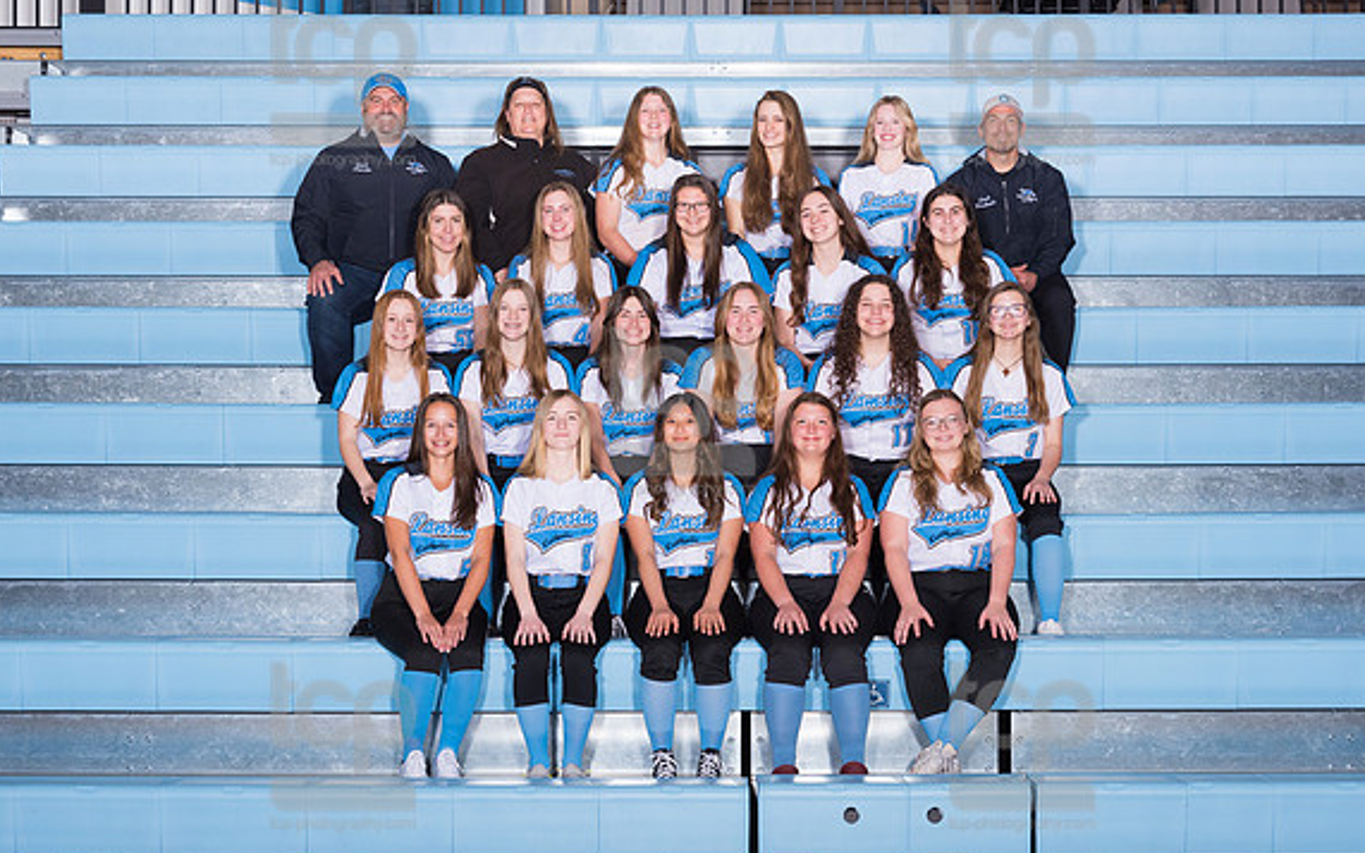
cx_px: 687
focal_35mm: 62
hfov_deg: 33.0
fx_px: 2307
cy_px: 435
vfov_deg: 21.0
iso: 500
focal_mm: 50
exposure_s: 1/250
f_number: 7.1
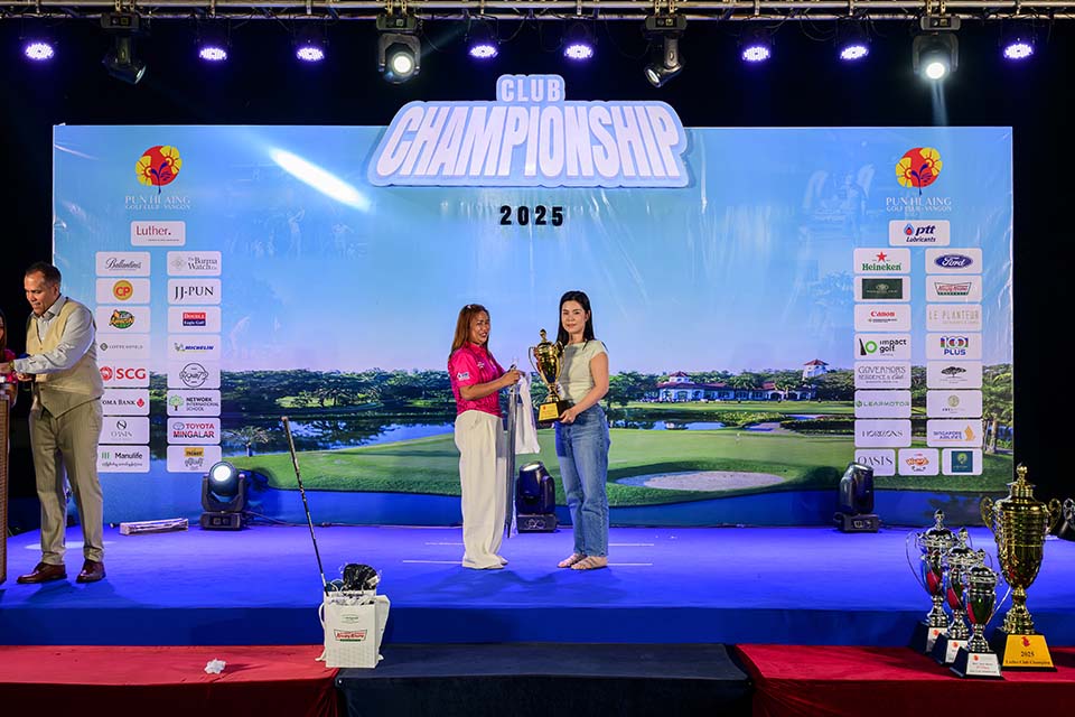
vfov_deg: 35.1
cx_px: 538
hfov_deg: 50.7
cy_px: 358
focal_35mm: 38
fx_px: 1135
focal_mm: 38
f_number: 6.3
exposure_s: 1/125
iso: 1100
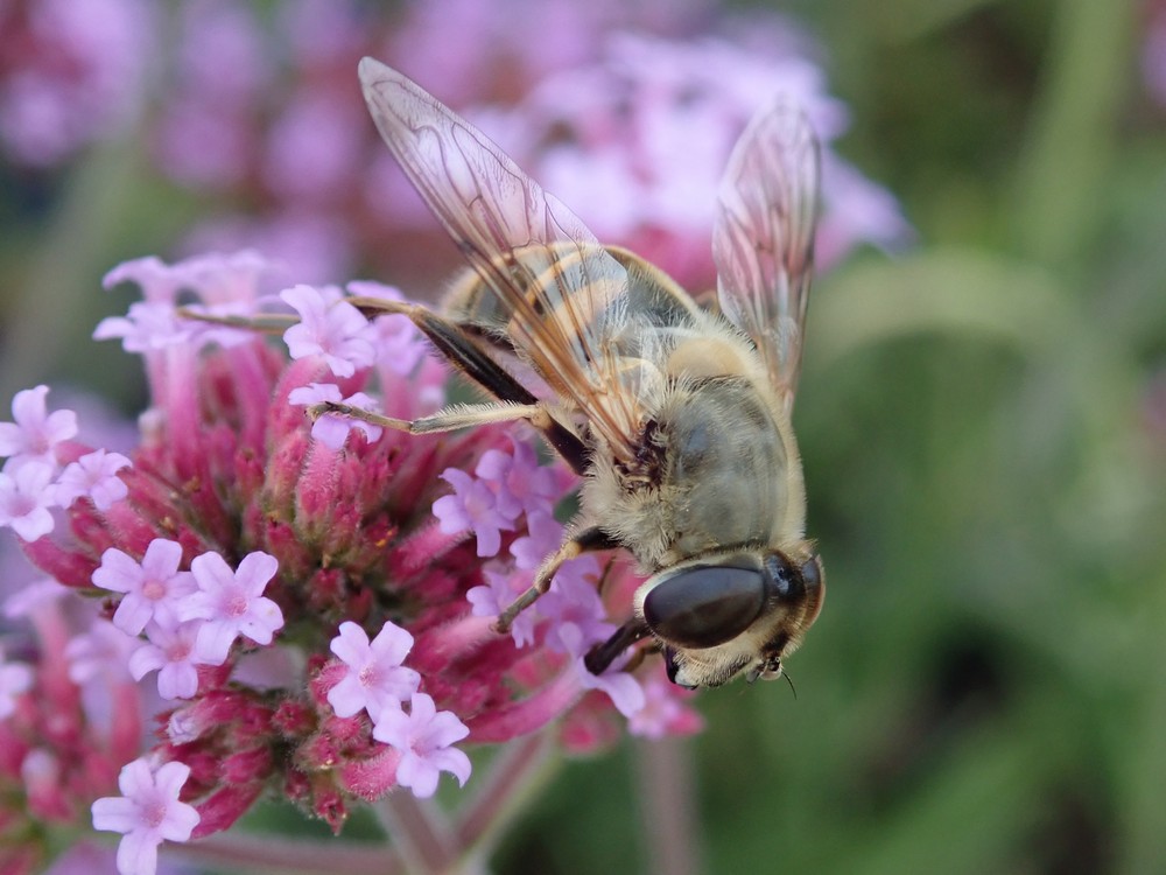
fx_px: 3065
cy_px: 438
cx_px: 583
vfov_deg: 16.2
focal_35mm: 91
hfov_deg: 21.5
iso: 320
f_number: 4.7
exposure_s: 1/400
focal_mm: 16.48
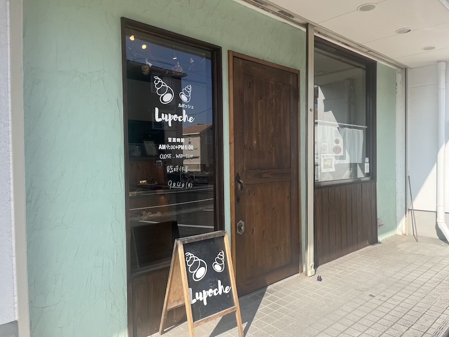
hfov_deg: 67.3
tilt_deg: -0.4
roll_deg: -0.1
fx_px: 337
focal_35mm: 26
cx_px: 224
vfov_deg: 53.1
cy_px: 168
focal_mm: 5.1
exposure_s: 1/1458
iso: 50
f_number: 1.6
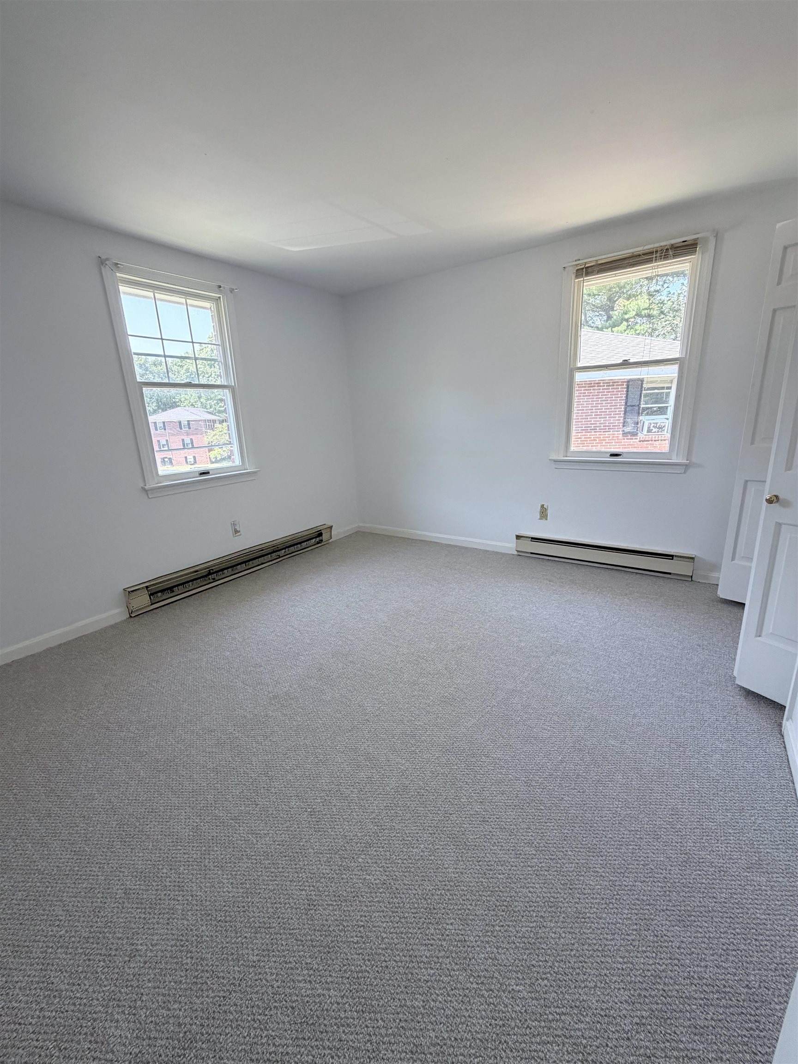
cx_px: 399
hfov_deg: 85.7
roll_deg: +3.7
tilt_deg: -15.9
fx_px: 430
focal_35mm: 14
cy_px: 532
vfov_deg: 102.1
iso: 125
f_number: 2.2
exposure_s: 1/121
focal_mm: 2.22
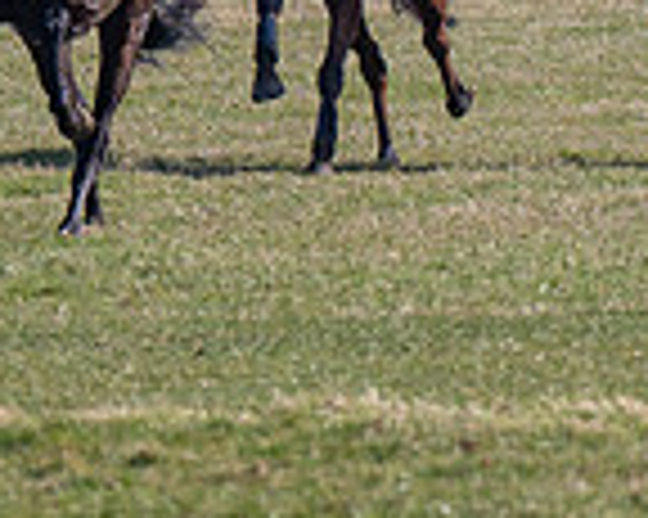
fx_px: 29074
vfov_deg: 1.0
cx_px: 561
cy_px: -89
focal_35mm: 1517
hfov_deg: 1.3
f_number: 5
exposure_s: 1/1250
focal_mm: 200
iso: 200
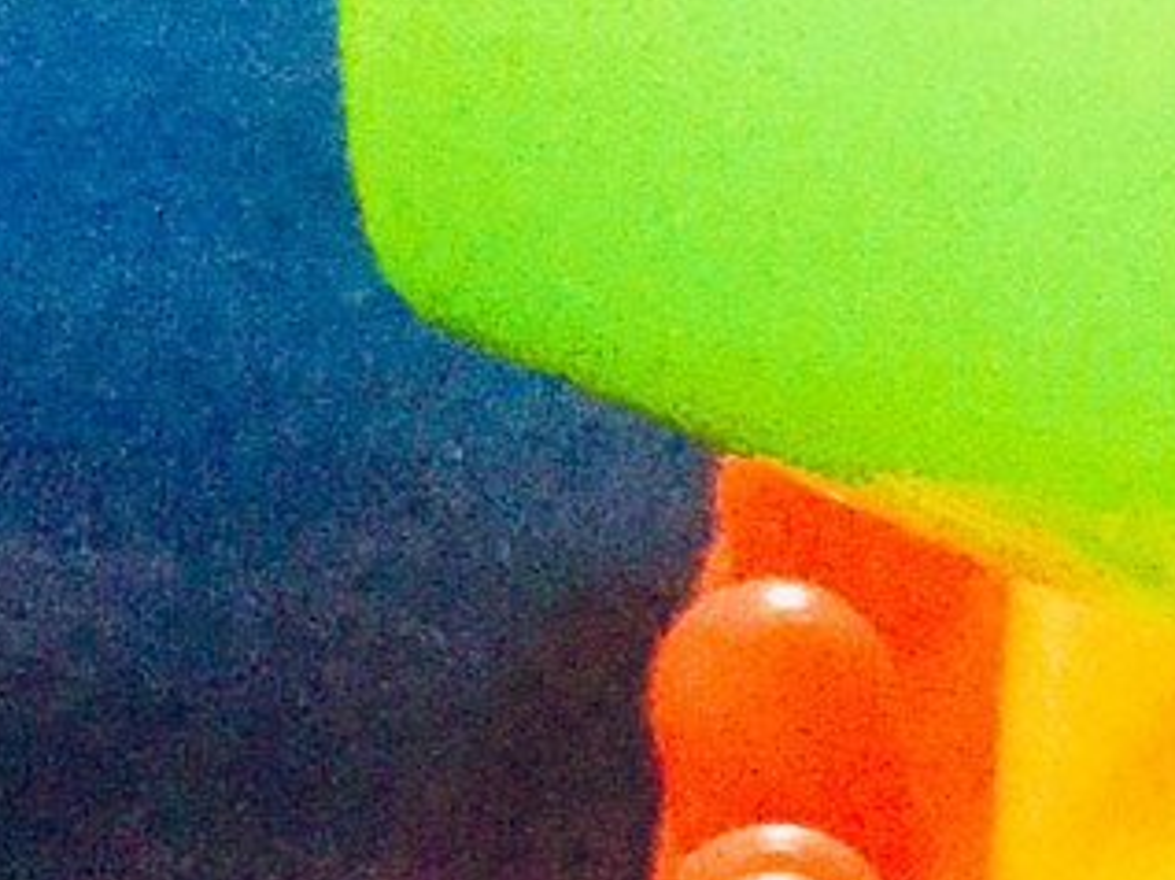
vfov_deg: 10.1
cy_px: 499
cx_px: 1988
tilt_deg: -48.8
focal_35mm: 146
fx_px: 4952
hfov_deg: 12.5
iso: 400
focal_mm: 4.15
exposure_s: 1/17
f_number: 2.2
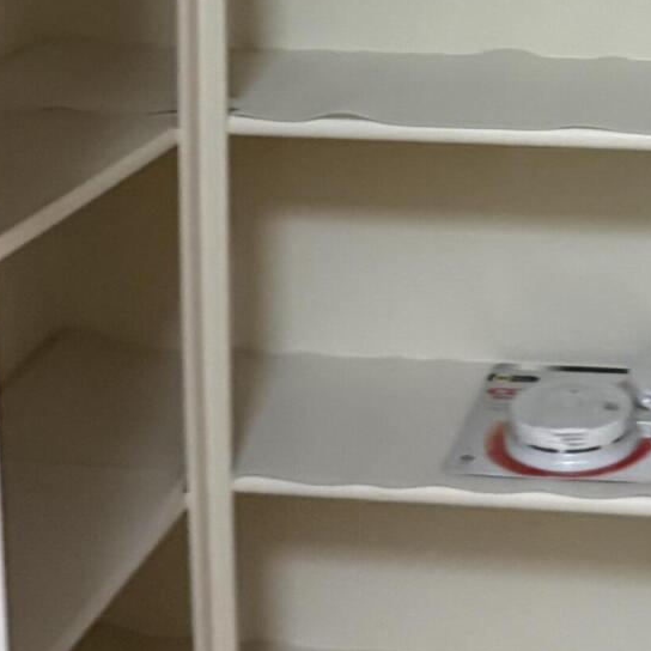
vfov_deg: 20.9
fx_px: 1660
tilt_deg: -5.0
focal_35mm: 78
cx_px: 634
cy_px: -101
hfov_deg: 21.5
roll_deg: +0.7
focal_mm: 6.76
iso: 640
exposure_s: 1/40
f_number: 1.78
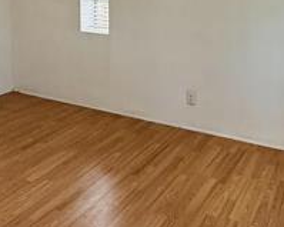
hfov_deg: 41.2
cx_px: 201
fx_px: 370
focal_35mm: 44
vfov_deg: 31.8
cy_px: 6
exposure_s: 1/99
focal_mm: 2.22
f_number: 2.2
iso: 160
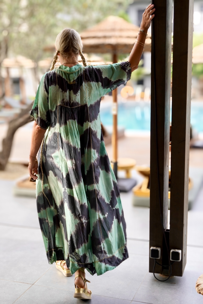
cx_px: 102
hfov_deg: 30.9
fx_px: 368
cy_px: 152
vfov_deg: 45.0
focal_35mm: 44
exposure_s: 1/160
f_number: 4.5
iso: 400
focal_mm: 29
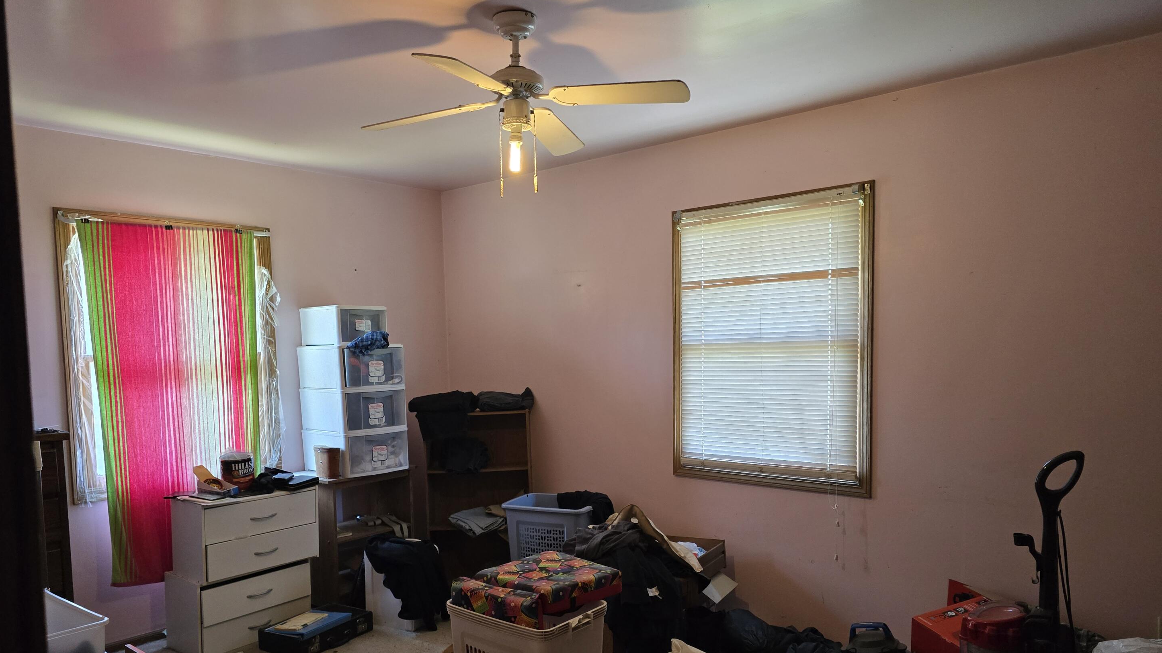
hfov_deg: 71.9
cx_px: 569
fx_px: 801
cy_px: 417
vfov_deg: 43.9
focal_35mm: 26
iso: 500
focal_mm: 6.3
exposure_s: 1/120
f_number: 1.7
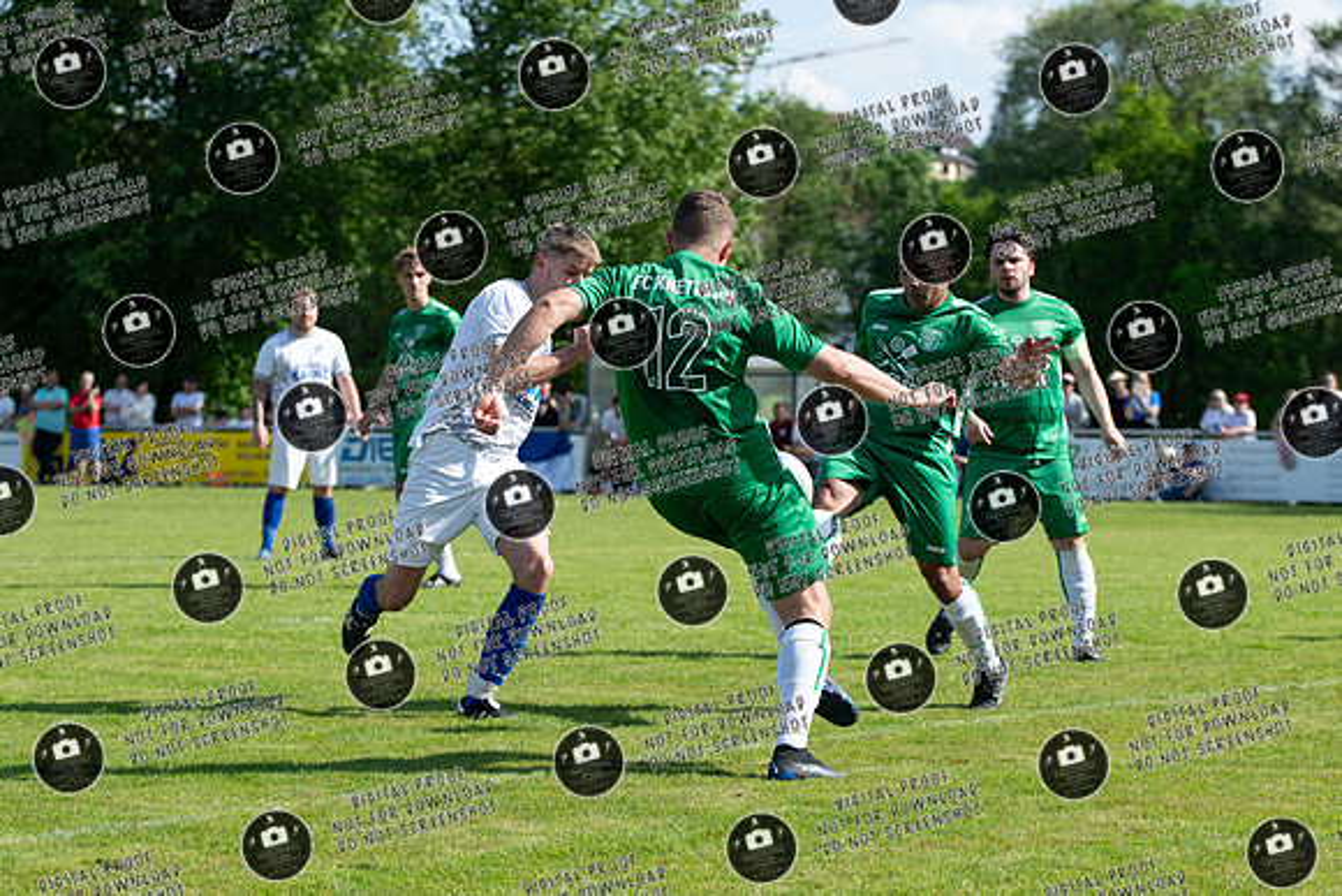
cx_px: 636
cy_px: 423
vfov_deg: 11.8
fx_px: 4330
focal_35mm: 116
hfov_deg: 17.6
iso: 220
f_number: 3.5
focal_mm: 78
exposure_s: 1/1600
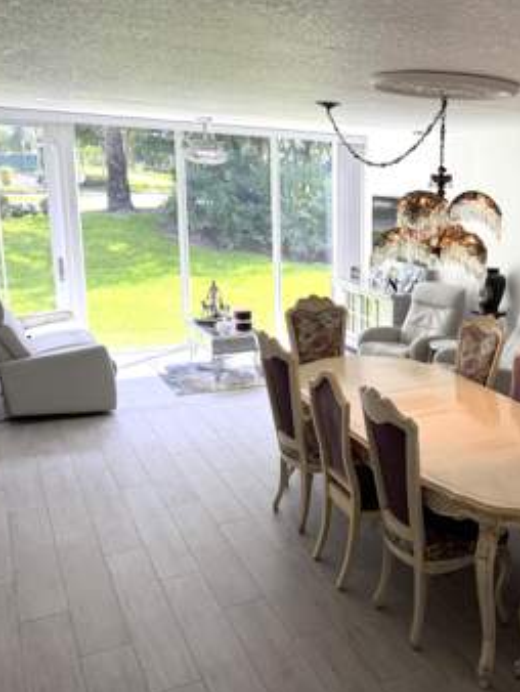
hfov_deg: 39.0
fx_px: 680
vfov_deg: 53.9
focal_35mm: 34
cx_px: 463
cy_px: 351
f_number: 1.78
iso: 80
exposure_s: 1/220
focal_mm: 6.76
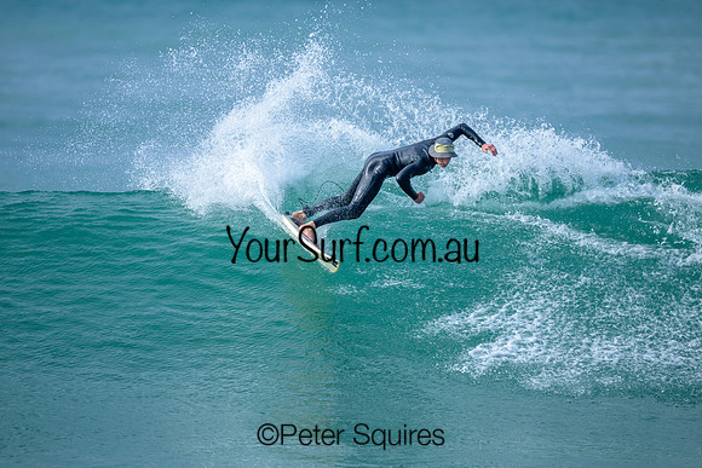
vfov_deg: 1.7
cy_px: 226
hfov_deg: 2.5
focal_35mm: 827
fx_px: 16135
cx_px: 363
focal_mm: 800
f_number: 6.3
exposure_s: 1/2000
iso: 360
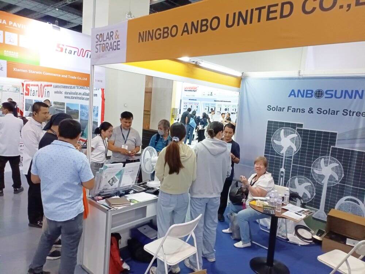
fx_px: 274
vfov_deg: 53.1
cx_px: 182
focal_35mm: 26
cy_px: 137
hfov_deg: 67.3
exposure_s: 1/100
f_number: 1.8
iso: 828
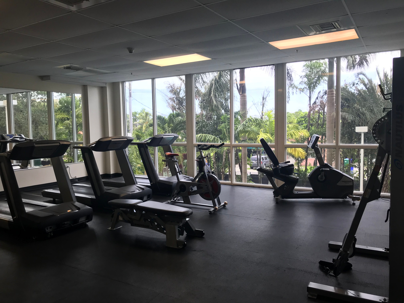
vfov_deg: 49.7
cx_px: 202
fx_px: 327
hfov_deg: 63.4
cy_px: 152
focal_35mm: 28
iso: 25
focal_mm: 3.99
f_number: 1.8
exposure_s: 1/60
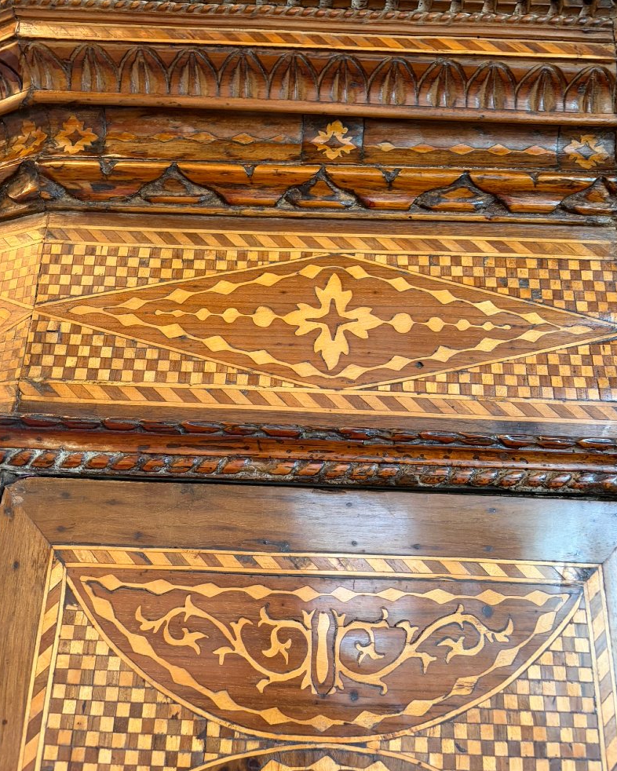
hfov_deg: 47.1
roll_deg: -2.0
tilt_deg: +21.3
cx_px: 321
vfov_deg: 56.8
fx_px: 707
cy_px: 313
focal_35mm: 31
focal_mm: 5.96
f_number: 1.6
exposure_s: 1/50
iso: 200
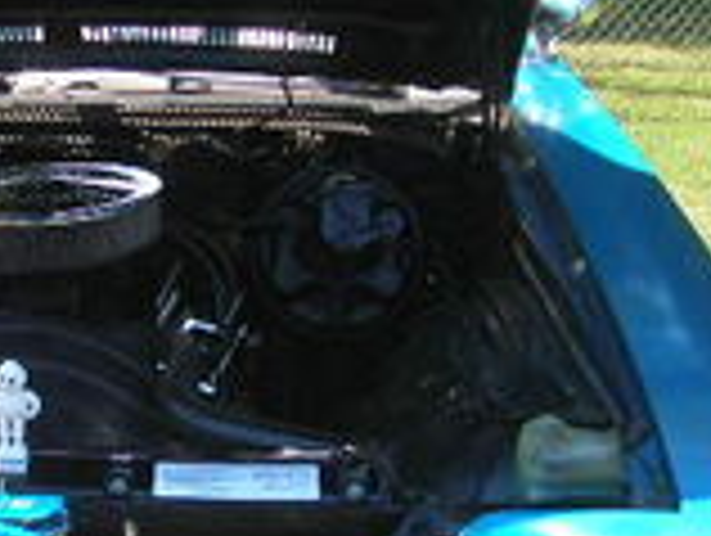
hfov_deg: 19.9
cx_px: 32
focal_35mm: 96
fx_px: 1975
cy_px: 378
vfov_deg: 15.4
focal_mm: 6.3
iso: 50
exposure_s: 1/167
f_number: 3.2
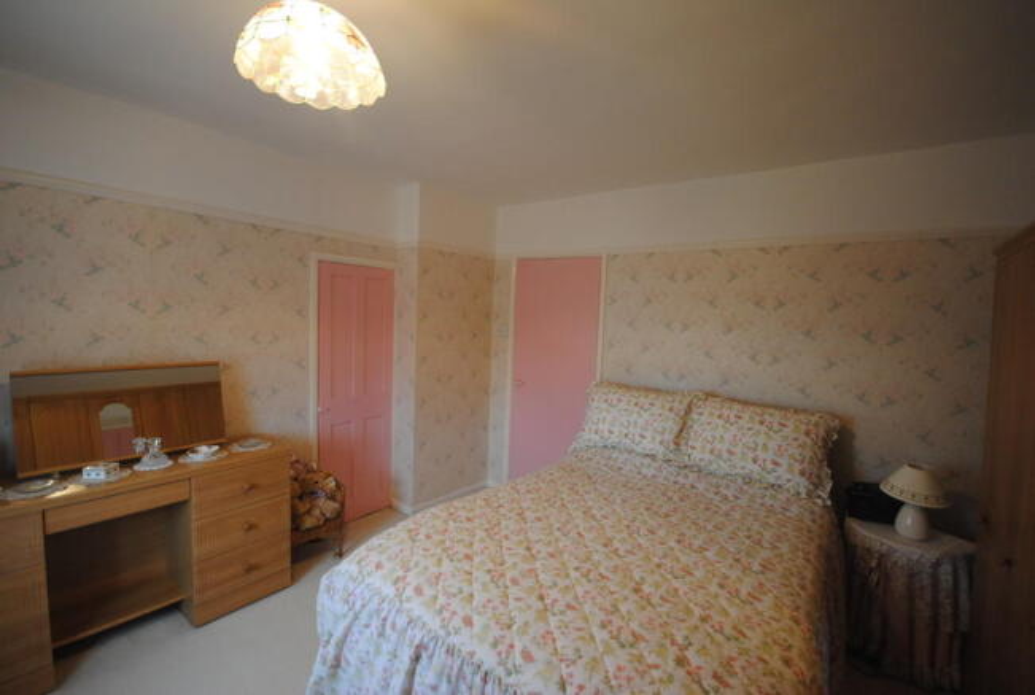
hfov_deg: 100.3
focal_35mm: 15
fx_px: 432
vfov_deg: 77.6
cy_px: 348
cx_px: 518
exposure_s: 1/30
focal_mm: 10
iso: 500
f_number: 4
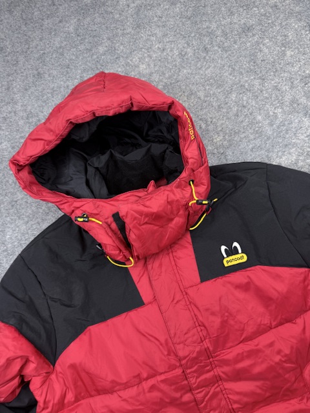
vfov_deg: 71.6
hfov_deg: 56.8
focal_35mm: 24
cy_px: 206
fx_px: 287
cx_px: 155
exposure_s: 1/100
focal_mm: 6.76
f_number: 1.78
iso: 64
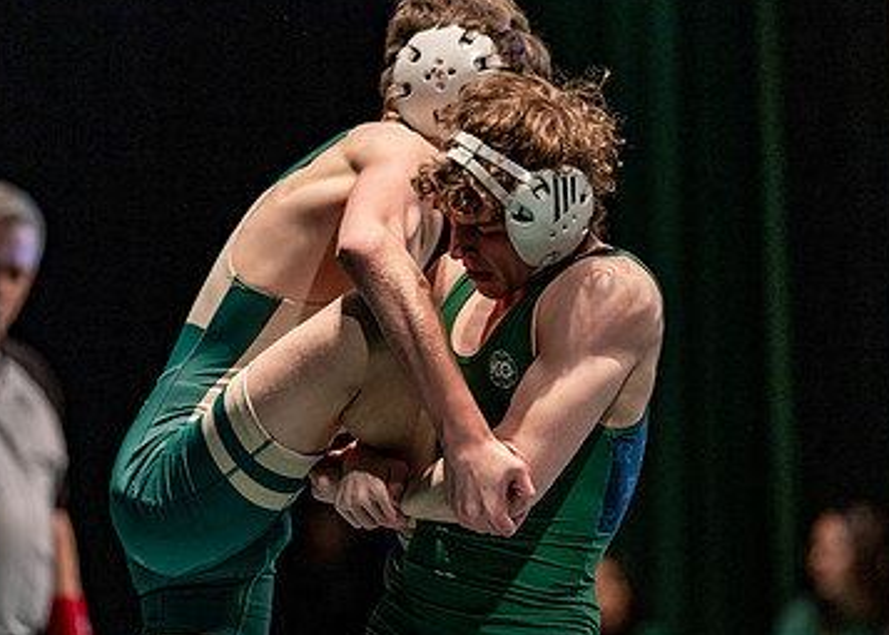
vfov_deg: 6.3
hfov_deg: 8.8
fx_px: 5807
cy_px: 361
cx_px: 331
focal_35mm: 230
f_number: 1.8
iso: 2000
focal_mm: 135
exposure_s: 1/800
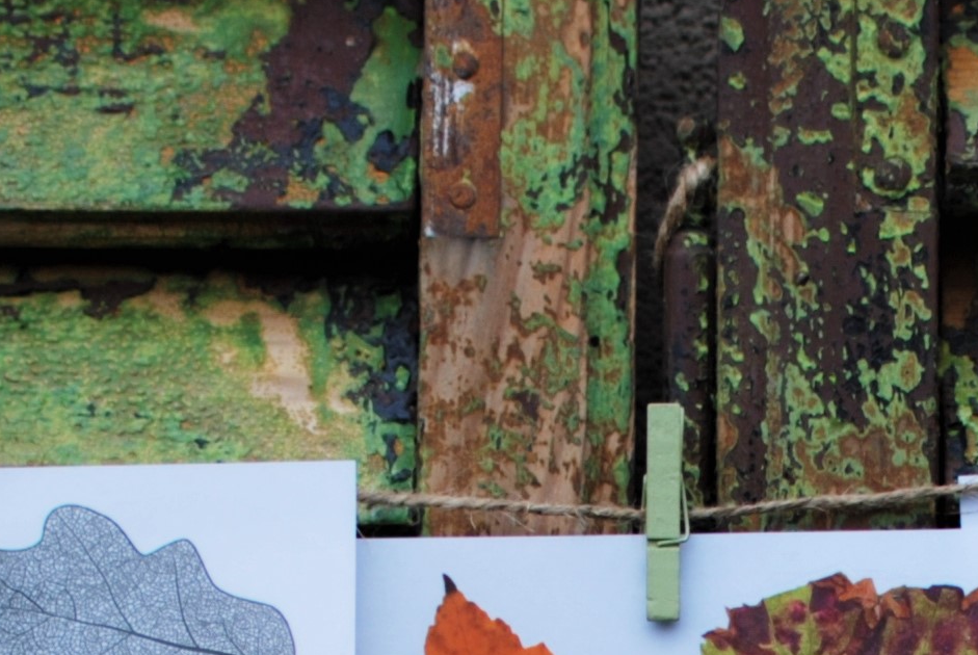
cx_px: 672
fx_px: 5877
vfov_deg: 6.2
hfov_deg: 9.5
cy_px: 1316
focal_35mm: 216
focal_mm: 35
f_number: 2
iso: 100
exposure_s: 1/320
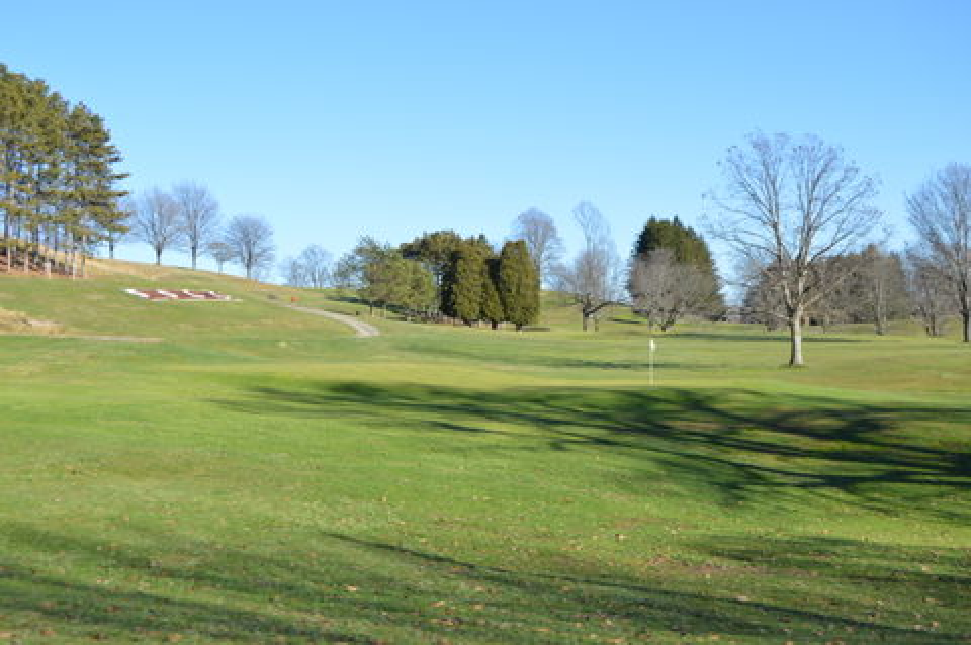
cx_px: 486
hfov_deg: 42.4
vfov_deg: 28.9
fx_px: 1253
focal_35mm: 46
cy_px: 322
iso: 100
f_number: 8
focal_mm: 31
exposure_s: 1/250
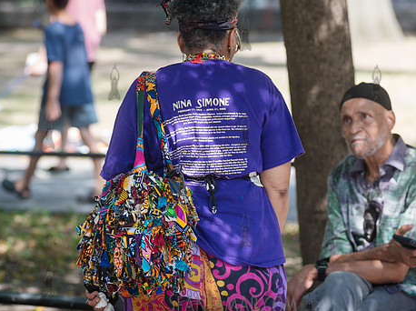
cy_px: 151
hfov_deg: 11.2
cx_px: 190
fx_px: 2112
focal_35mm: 176
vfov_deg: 8.4
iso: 200
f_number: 3.5
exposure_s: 1/320
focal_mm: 112
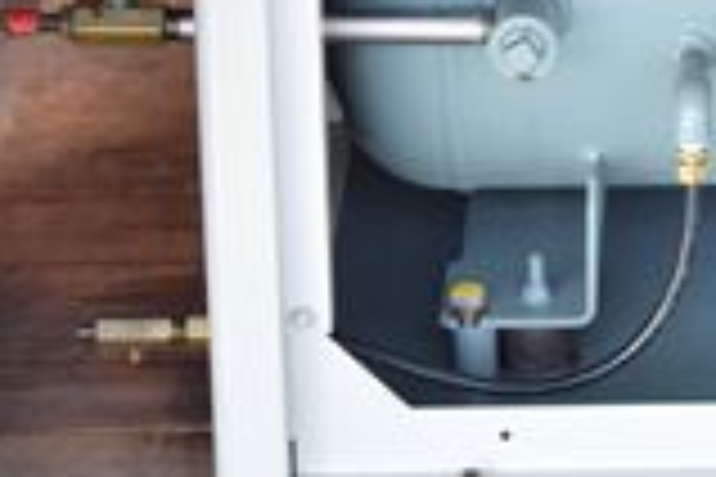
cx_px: 905
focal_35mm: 292
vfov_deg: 4.7
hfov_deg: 7.0
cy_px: -212
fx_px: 5807
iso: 1250
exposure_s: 1/640
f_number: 6.3
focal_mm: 62
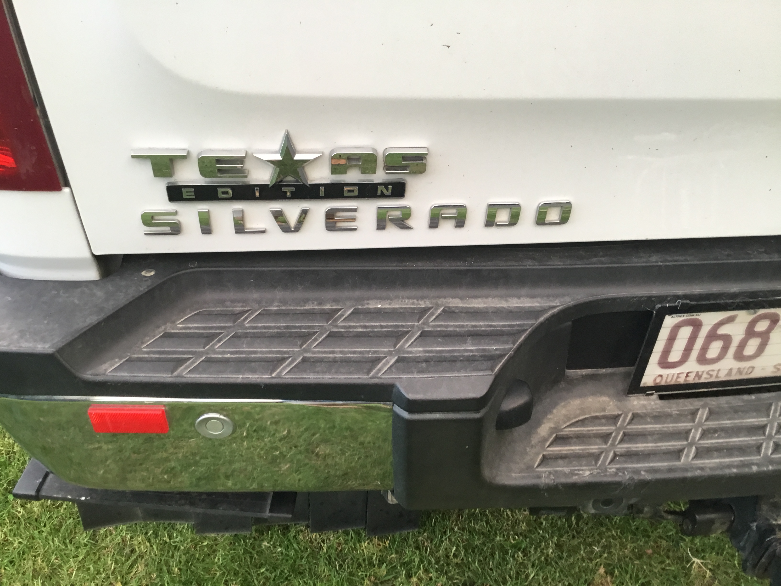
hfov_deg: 58.4
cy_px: 293
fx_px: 699
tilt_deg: -35.8
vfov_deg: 45.4
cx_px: 390
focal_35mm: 31
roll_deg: -0.3
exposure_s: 1/33
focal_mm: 3.3
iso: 100
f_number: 2.4
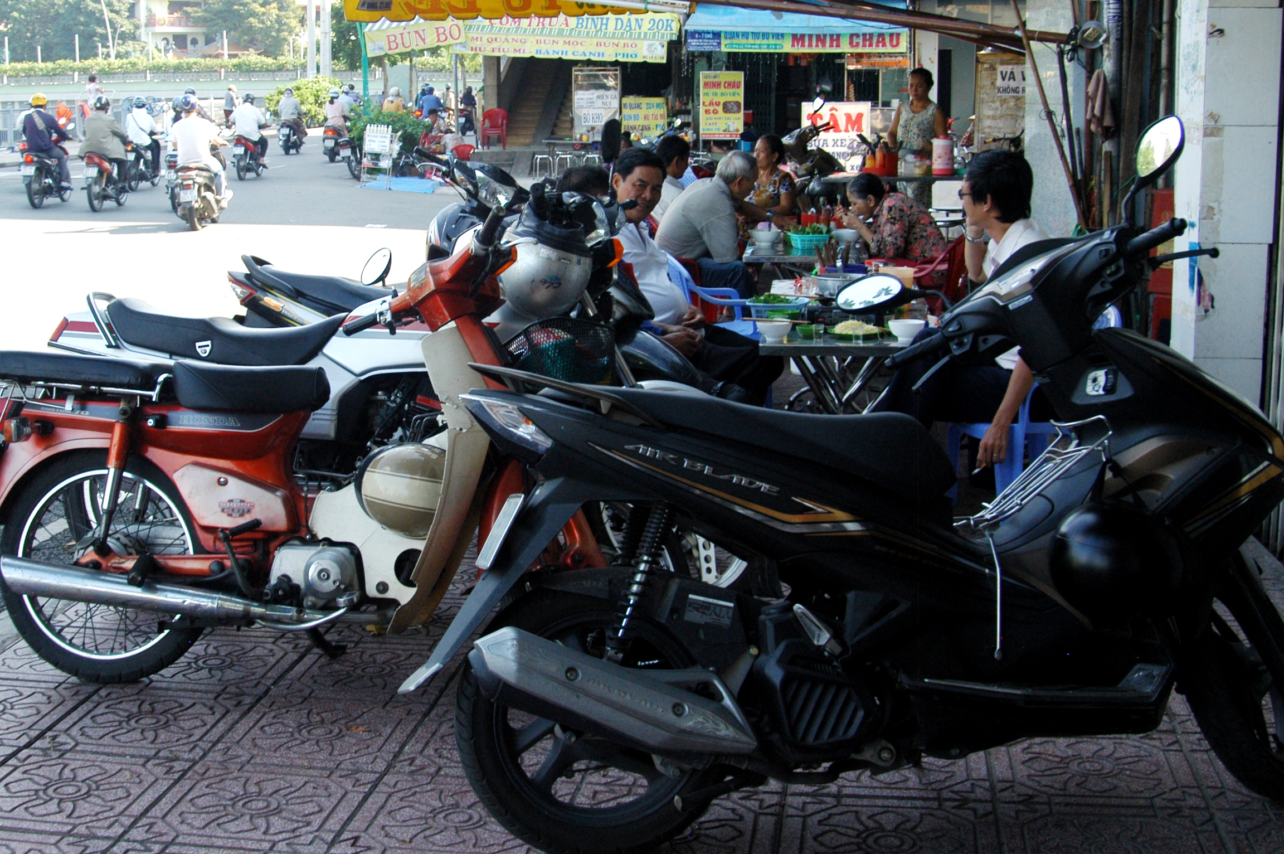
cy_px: 319
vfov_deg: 28.5
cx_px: 549
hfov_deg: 41.8
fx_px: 1675
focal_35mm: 47
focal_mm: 24
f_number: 5.6
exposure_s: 1/180
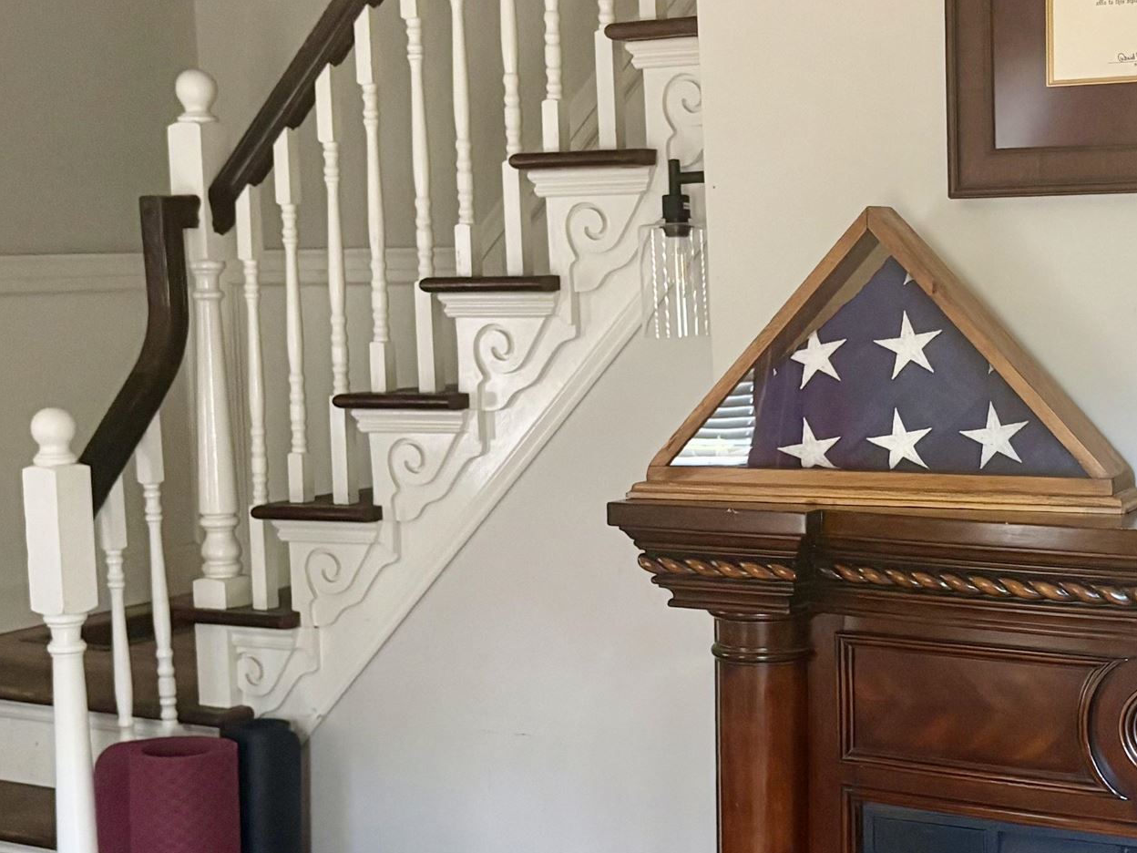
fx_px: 2102
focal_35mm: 64
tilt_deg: -6.8
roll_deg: +0.8
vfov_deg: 22.9
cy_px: 495
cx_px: 947
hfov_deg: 29.4
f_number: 1.6
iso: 320
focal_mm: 5.96
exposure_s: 1/60
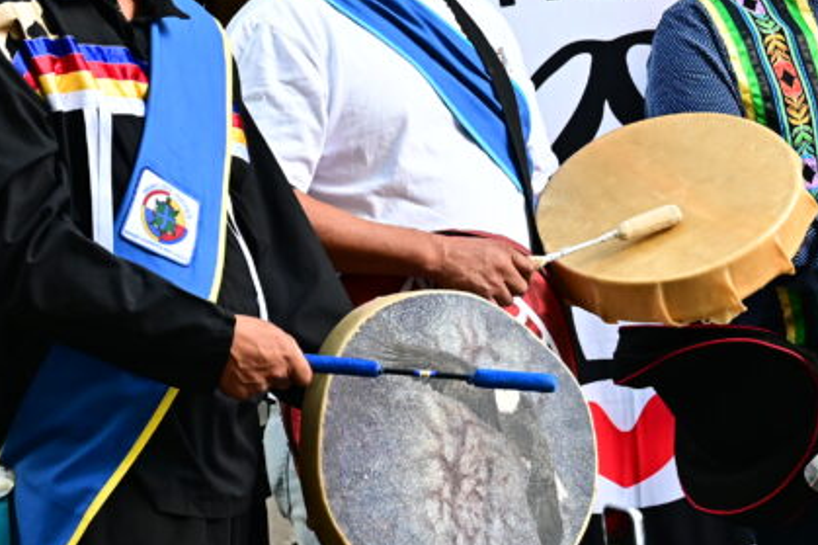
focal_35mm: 242
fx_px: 5496
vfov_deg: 5.7
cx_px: 882
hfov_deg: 8.4
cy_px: 153
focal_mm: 66
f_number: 4
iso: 800
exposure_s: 1/500
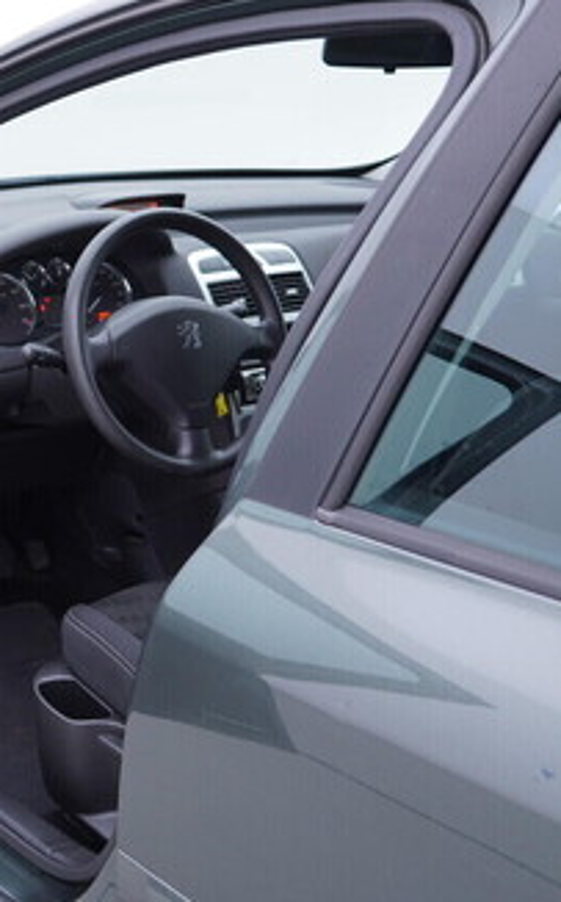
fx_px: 1521
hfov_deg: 19.2
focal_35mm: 62
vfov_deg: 33.0
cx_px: -191
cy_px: 480
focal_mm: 24
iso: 125
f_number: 2.8
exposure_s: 1/40
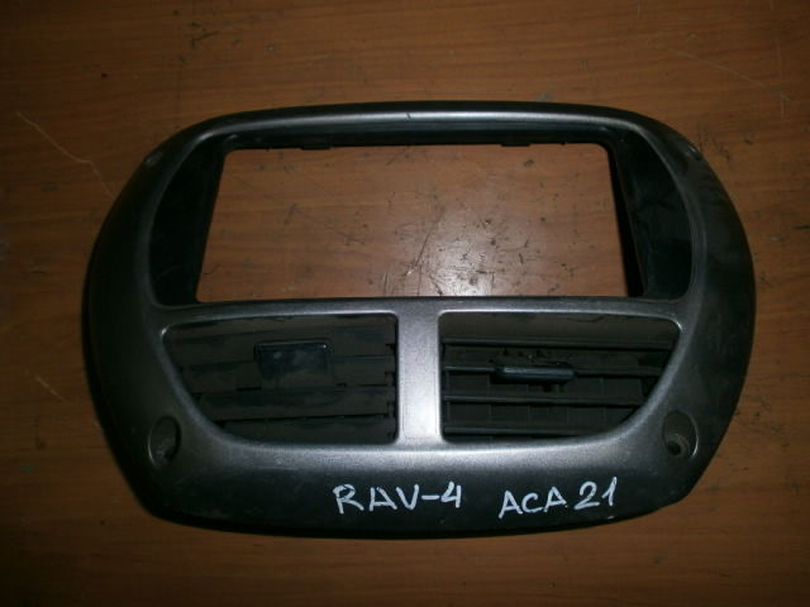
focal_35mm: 27
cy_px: 304
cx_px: 405
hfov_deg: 65.3
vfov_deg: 51.4
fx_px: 632
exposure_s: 1/30
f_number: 2.9
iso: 125
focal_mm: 4.8
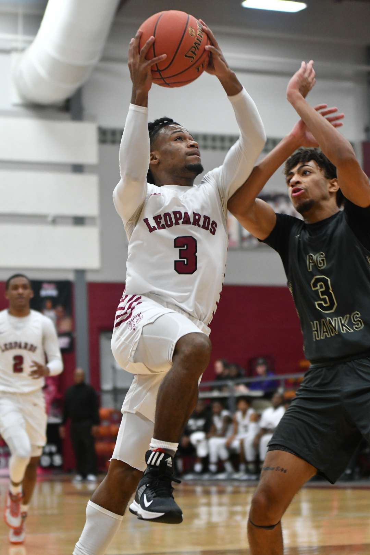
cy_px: 278
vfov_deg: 19.5
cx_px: 185
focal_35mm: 105
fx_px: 1619
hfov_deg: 13.0
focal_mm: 70
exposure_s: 1/800
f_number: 2.8
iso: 3200
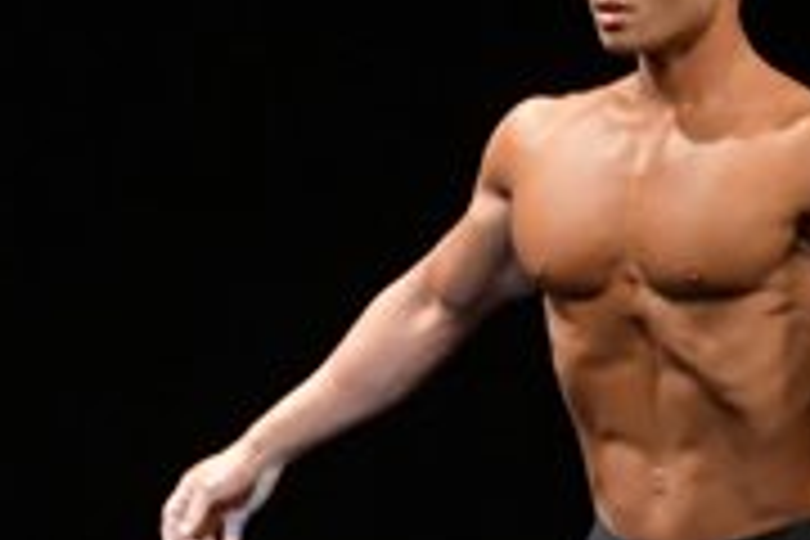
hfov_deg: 2.4
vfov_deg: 1.6
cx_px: -367
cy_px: 616
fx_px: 19528
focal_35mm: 868
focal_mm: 135
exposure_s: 1/400
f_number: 5.6
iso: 3200
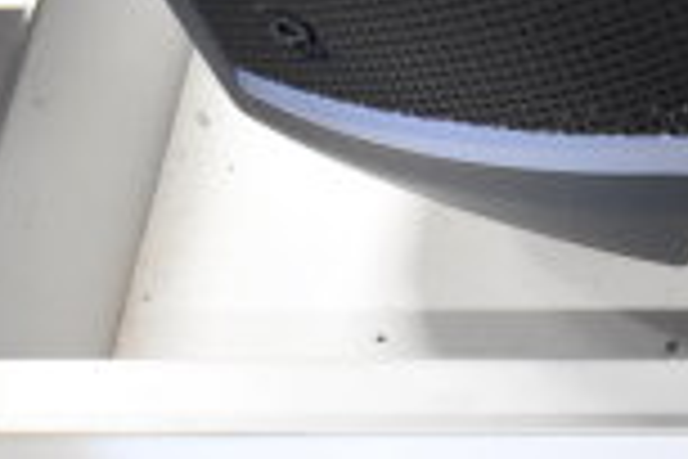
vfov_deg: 11.3
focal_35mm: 120
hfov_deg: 14.8
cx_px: 1246
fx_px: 2293
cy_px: 497
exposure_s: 1/30
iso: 3600
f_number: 3.8
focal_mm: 20
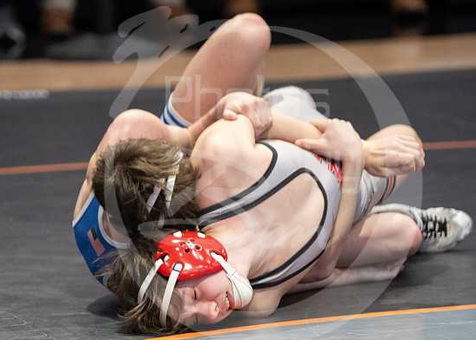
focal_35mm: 466
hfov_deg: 4.3
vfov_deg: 3.1
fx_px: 6301
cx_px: 119
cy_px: 386
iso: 3200
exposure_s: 1/1000
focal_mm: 180
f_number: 2.8
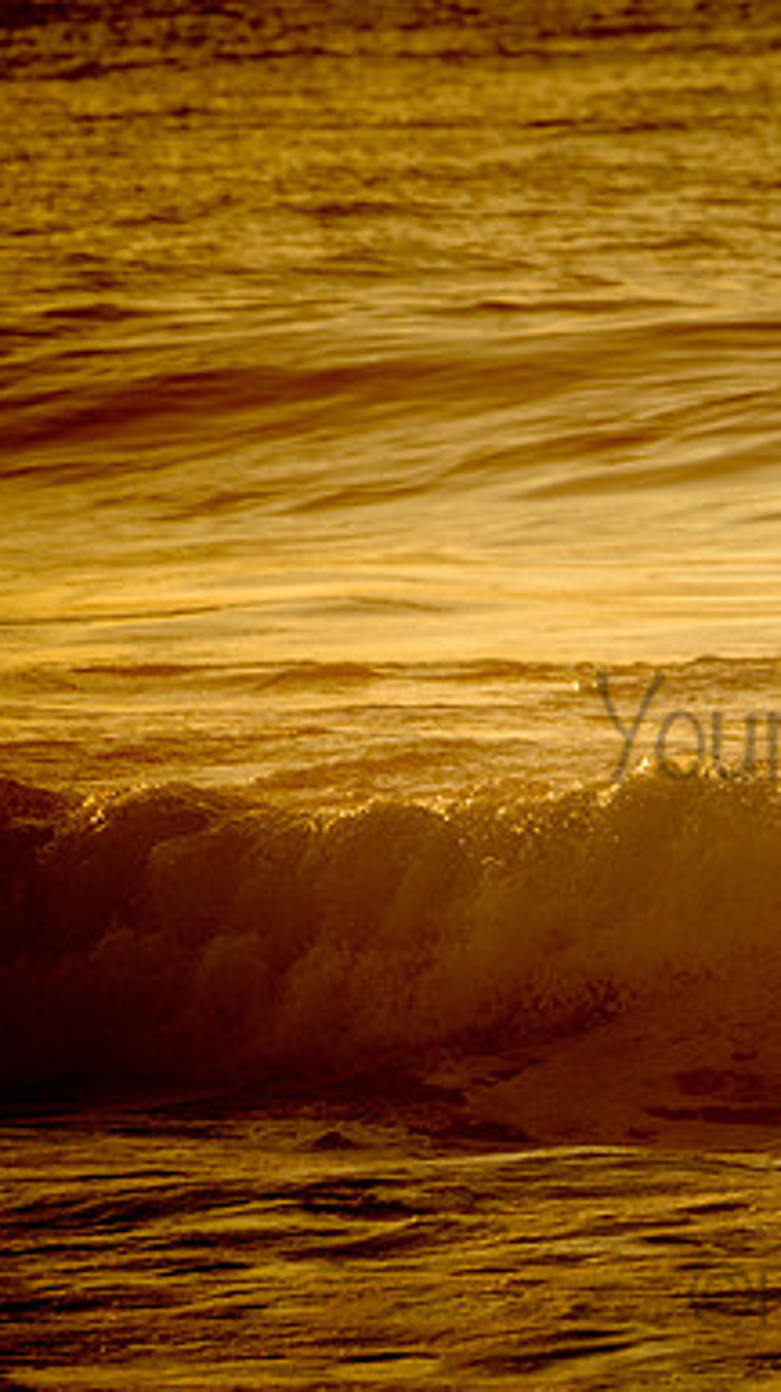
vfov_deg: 2.2
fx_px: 35708
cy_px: 719
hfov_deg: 1.3
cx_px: 1150
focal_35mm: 968
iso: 320
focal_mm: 500
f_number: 5.6
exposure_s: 1/2000
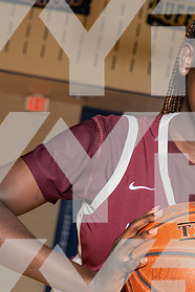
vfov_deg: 19.3
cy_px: 168
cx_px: 134
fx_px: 861
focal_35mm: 106
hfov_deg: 12.9
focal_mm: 51
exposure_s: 1/250
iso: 640
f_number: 5.6
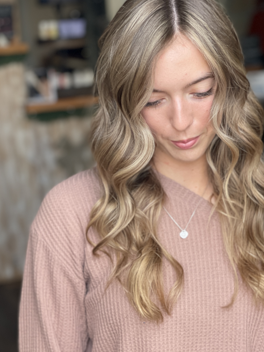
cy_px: 174
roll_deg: +3.9
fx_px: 834
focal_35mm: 82
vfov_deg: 23.8
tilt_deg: -11.3
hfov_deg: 18.0
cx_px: 158
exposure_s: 1/121
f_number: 2.2
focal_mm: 7.5
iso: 125
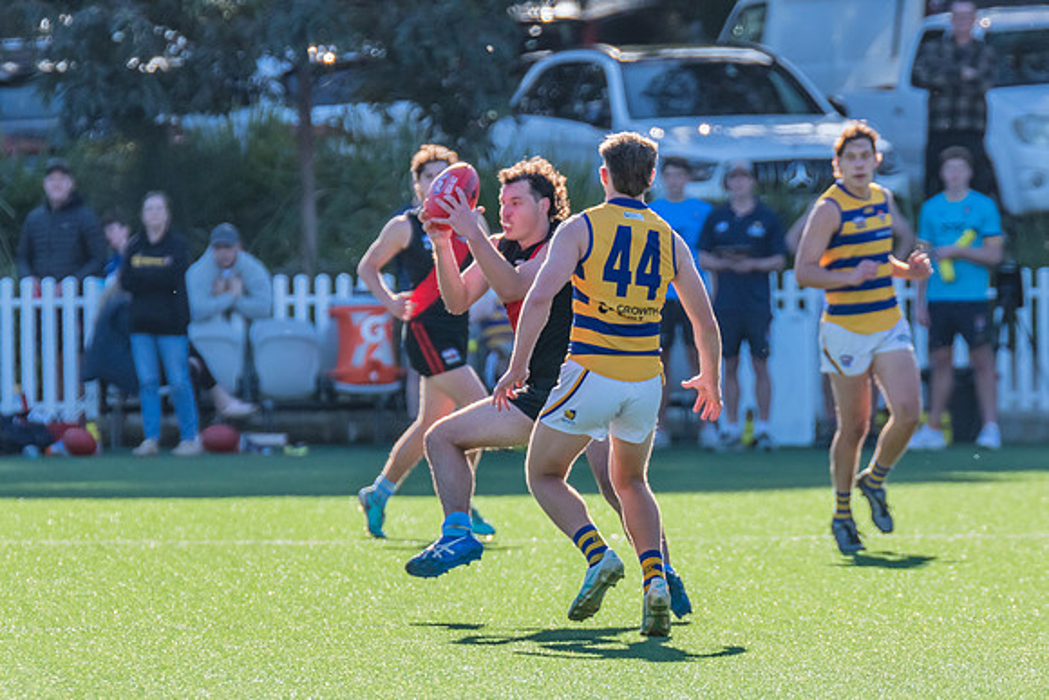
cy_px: 304
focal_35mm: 676
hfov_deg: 3.0
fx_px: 19701
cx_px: 685
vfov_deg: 2.0
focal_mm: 460
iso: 800
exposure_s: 1/1250
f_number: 8
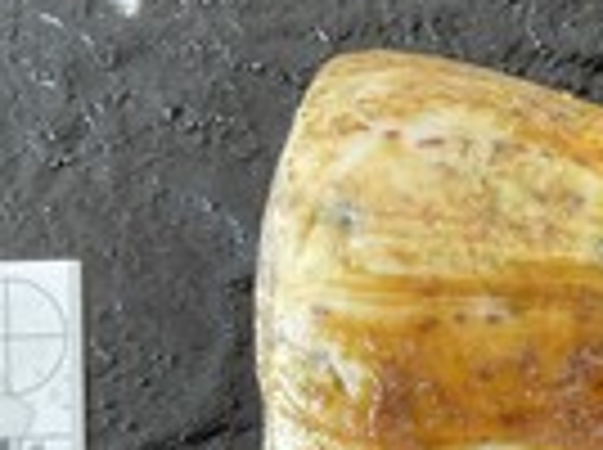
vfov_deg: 19.0
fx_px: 1322
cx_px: 706
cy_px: 398
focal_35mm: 76
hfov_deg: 23.7
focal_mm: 3
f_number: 1.8
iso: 125
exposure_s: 1/60
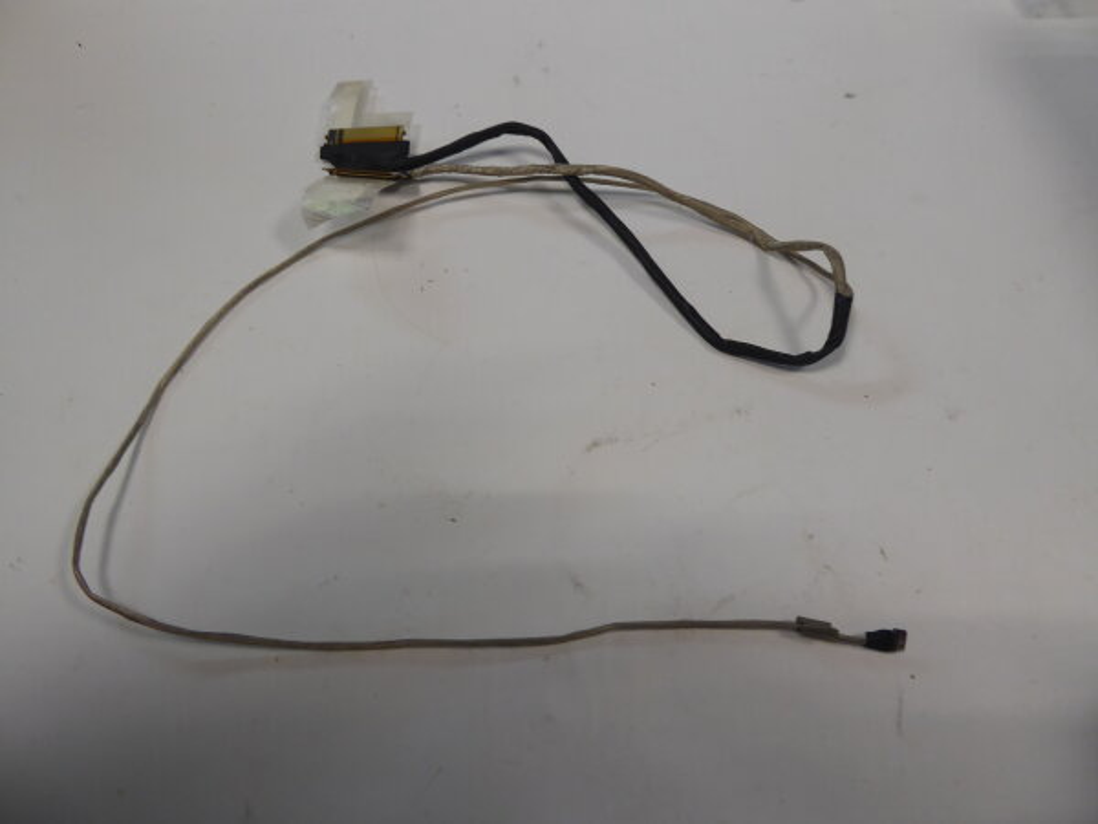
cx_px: 549
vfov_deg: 54.9
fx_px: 793
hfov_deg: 69.4
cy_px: 412
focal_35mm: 25
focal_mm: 4.3
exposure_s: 1/60
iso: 160
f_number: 3.3
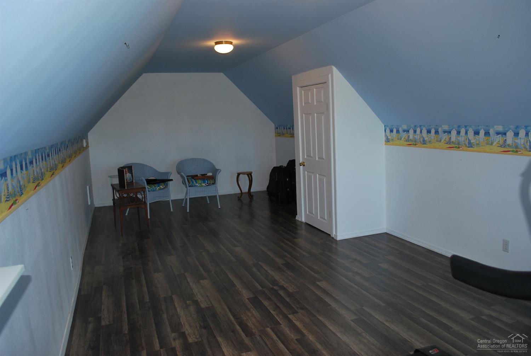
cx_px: 266
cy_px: 178
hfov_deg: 67.3
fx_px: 399
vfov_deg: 48.1
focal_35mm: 27
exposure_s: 1/60
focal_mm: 18
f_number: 3.5
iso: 200
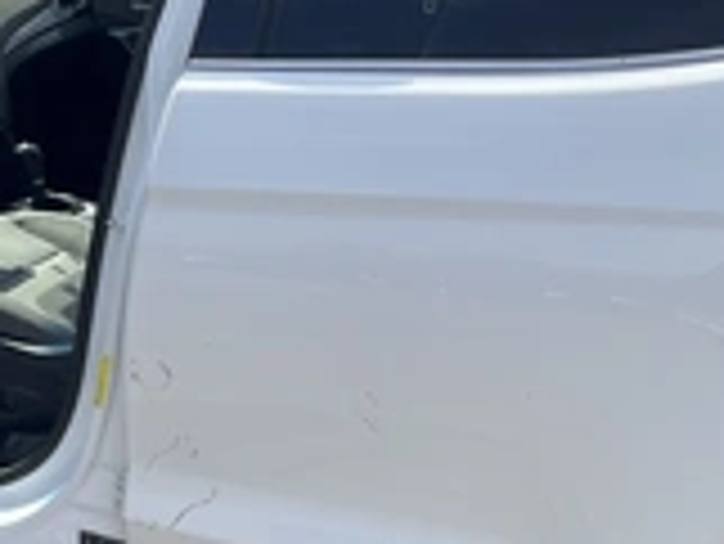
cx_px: -144
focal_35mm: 72
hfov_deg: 24.5
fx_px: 1507
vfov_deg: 20.5
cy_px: 234
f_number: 1.8
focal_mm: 3
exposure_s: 1/1221
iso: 25
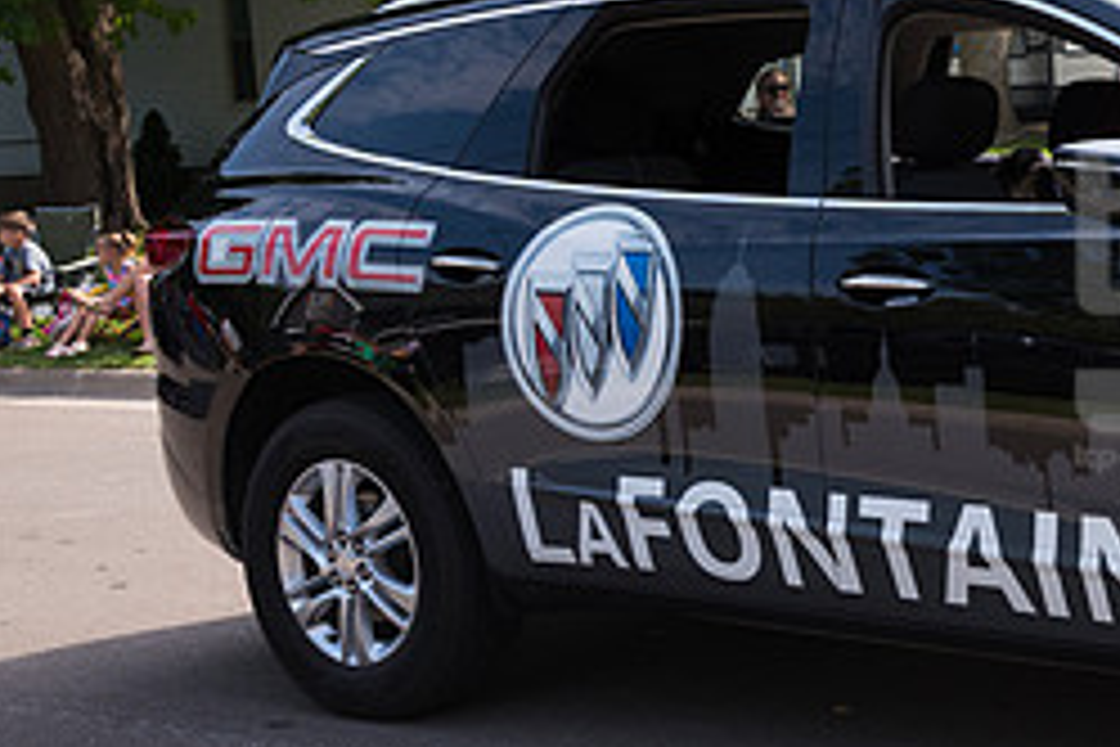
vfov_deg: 19.4
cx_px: 1214
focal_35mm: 70
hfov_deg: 26.7
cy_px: 313
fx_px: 2178
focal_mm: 30
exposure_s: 1/500
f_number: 6.3
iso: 320
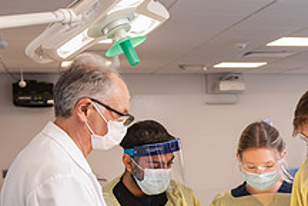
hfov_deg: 22.5
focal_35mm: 86
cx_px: 325
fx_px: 736
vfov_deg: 15.7
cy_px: 175
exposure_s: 1/160
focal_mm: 32
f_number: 4
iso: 500
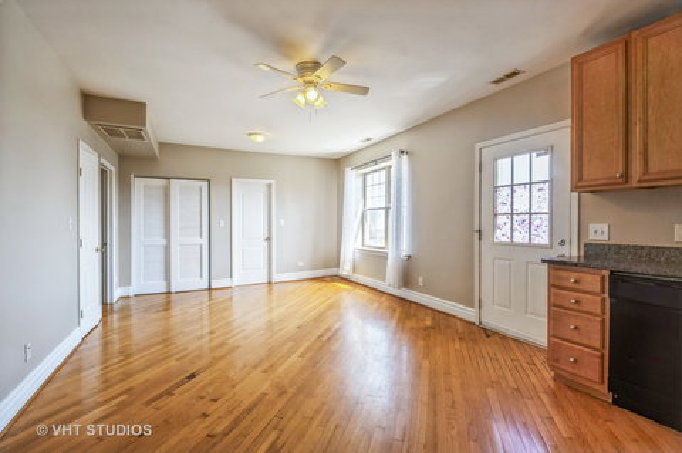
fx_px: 284
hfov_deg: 100.4
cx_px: 341
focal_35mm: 15
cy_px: 226
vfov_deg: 77.2
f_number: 11
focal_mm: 10
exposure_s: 1/10
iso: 100
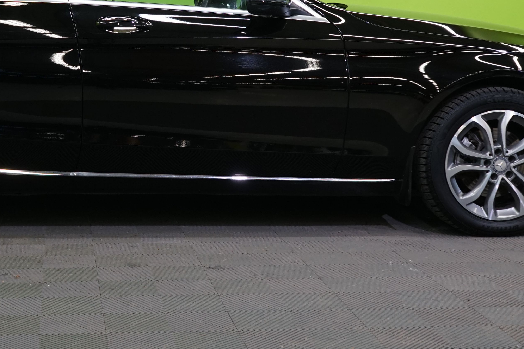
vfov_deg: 18.9
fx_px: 1033
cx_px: 109
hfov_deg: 27.9
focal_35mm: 71
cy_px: 46
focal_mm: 30
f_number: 6.3
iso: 640
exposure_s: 1/30
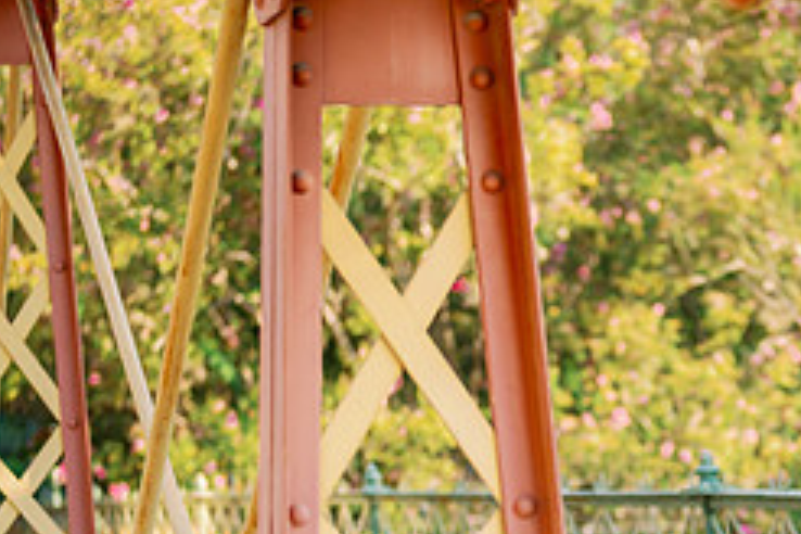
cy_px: 536
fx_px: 2625
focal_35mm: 118
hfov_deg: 17.2
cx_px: 684
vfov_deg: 11.5
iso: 125
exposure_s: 1/800
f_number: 1.8
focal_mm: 50
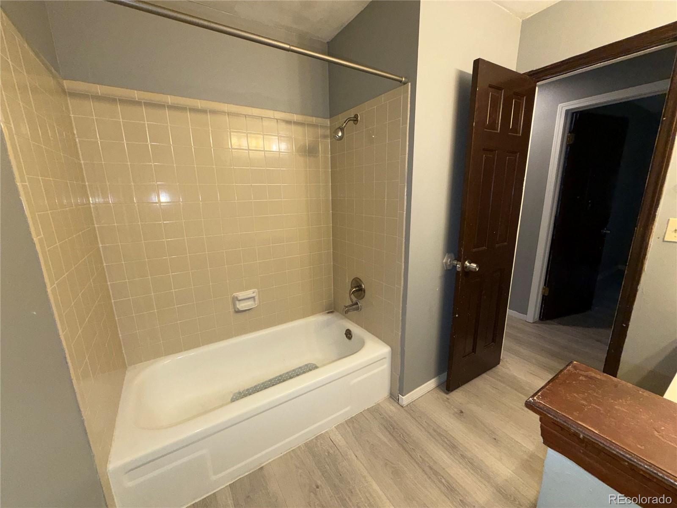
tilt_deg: -13.2
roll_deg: +1.4
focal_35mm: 14
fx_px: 274
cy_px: 254
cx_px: 338
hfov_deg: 102.1
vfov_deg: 85.7
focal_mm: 2.22
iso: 80
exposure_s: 1/60
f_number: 2.2
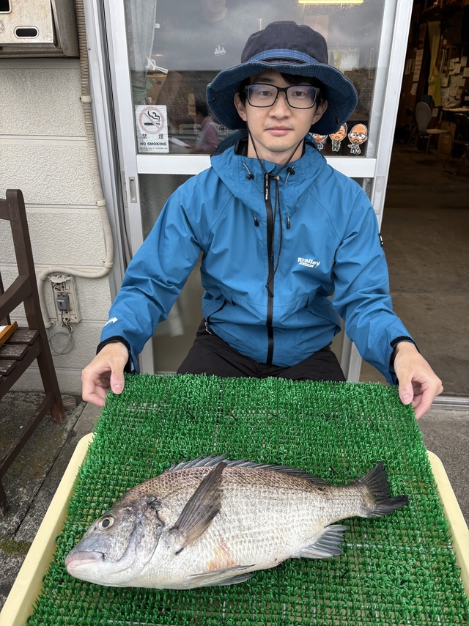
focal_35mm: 26
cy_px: 313
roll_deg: +0.4
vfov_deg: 67.3
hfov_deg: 53.0
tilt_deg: -24.6
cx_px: 234
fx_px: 470
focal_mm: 5.96
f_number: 1.6
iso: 40
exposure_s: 1/121
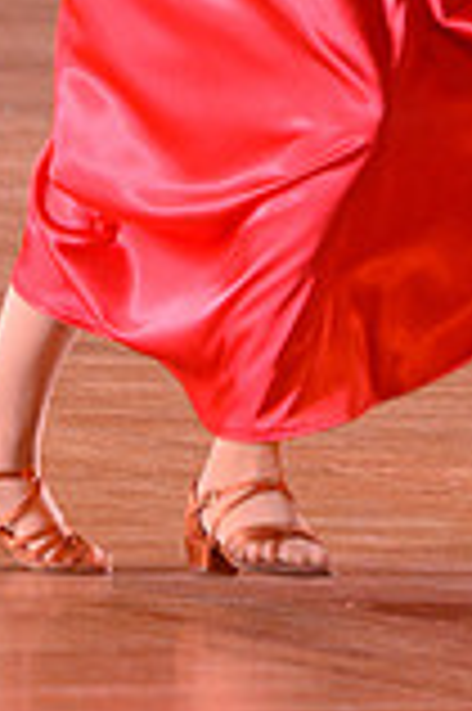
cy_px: -536
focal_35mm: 659
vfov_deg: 3.1
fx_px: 12988
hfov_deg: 2.1
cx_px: 294
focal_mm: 180
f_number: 5
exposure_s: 1/250
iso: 5000
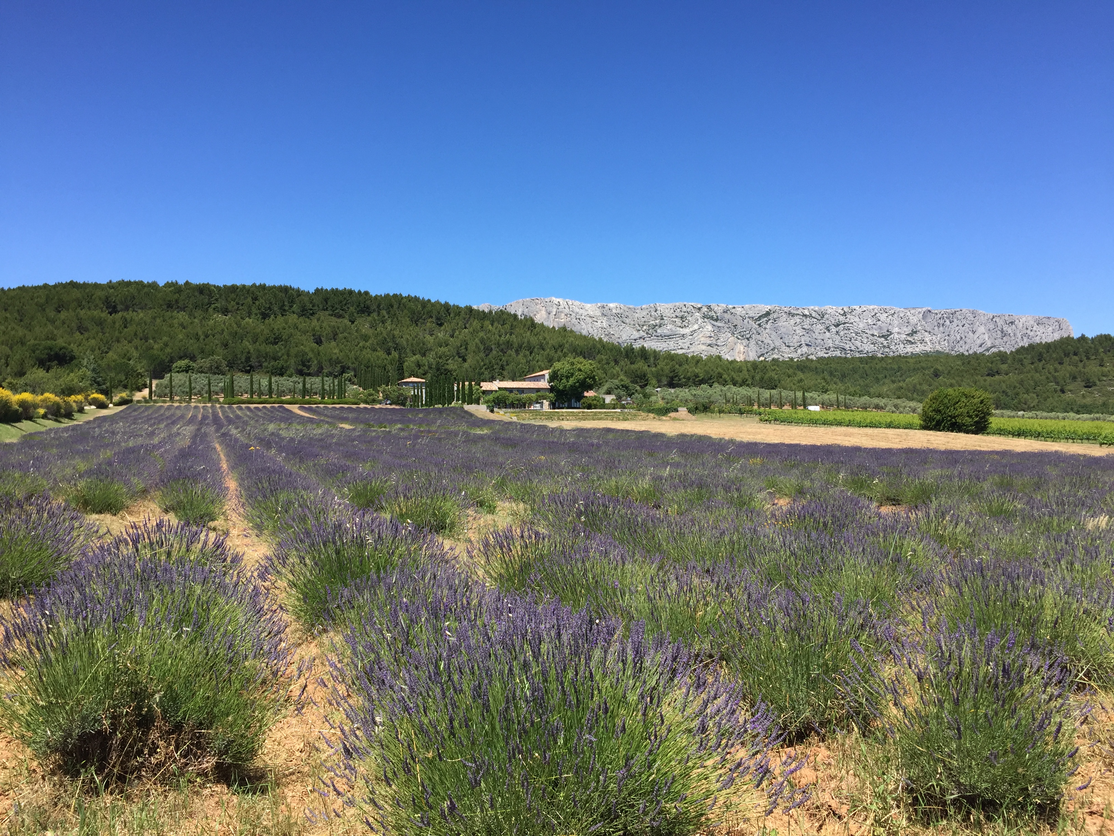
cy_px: 418
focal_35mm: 29
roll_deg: -0.5
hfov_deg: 61.7
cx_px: 557
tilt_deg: +1.4
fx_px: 933
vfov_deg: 48.2
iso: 32
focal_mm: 4.15
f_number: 2.2
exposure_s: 1/1364
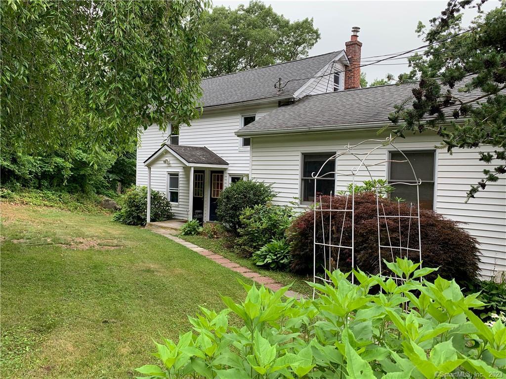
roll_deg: -1.2
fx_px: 380
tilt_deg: -3.1
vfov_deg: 53.1
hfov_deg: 67.3
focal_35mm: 26
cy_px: 190
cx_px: 253
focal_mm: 4.25
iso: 25
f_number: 1.8
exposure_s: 1/238
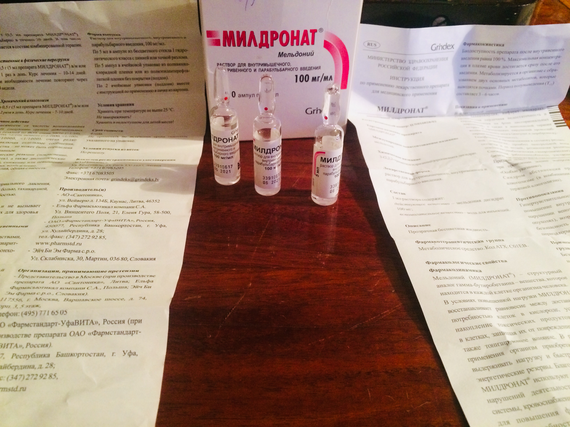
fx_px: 478
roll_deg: -0.6
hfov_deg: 61.7
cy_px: 214
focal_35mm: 29
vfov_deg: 48.2
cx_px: 285
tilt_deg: -42.0
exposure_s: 1/17
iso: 320
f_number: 2.2
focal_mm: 4.15
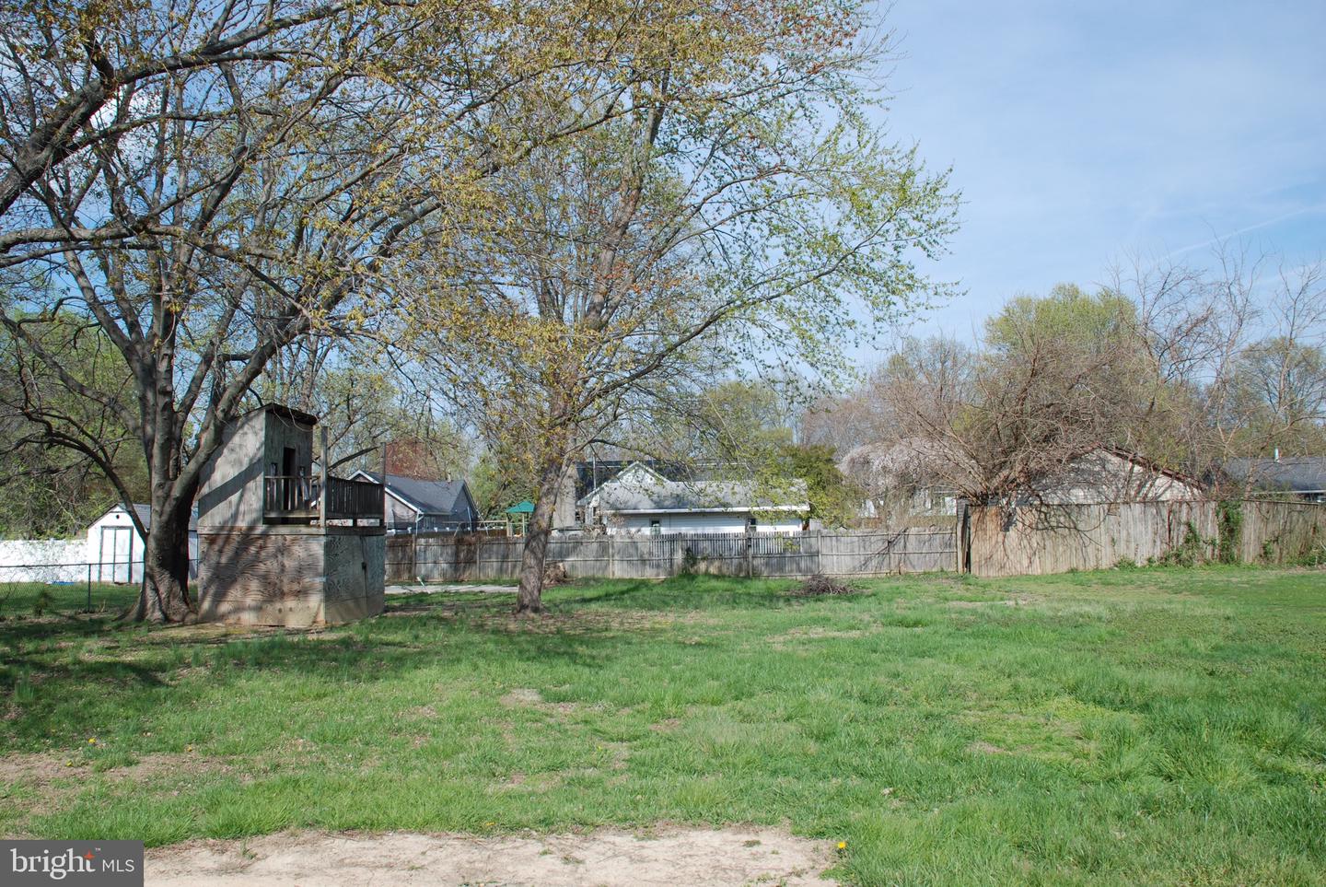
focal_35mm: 30
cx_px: 663
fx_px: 1106
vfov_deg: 43.7
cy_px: 444
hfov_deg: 61.9
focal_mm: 20
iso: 100
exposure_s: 1/250
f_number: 8
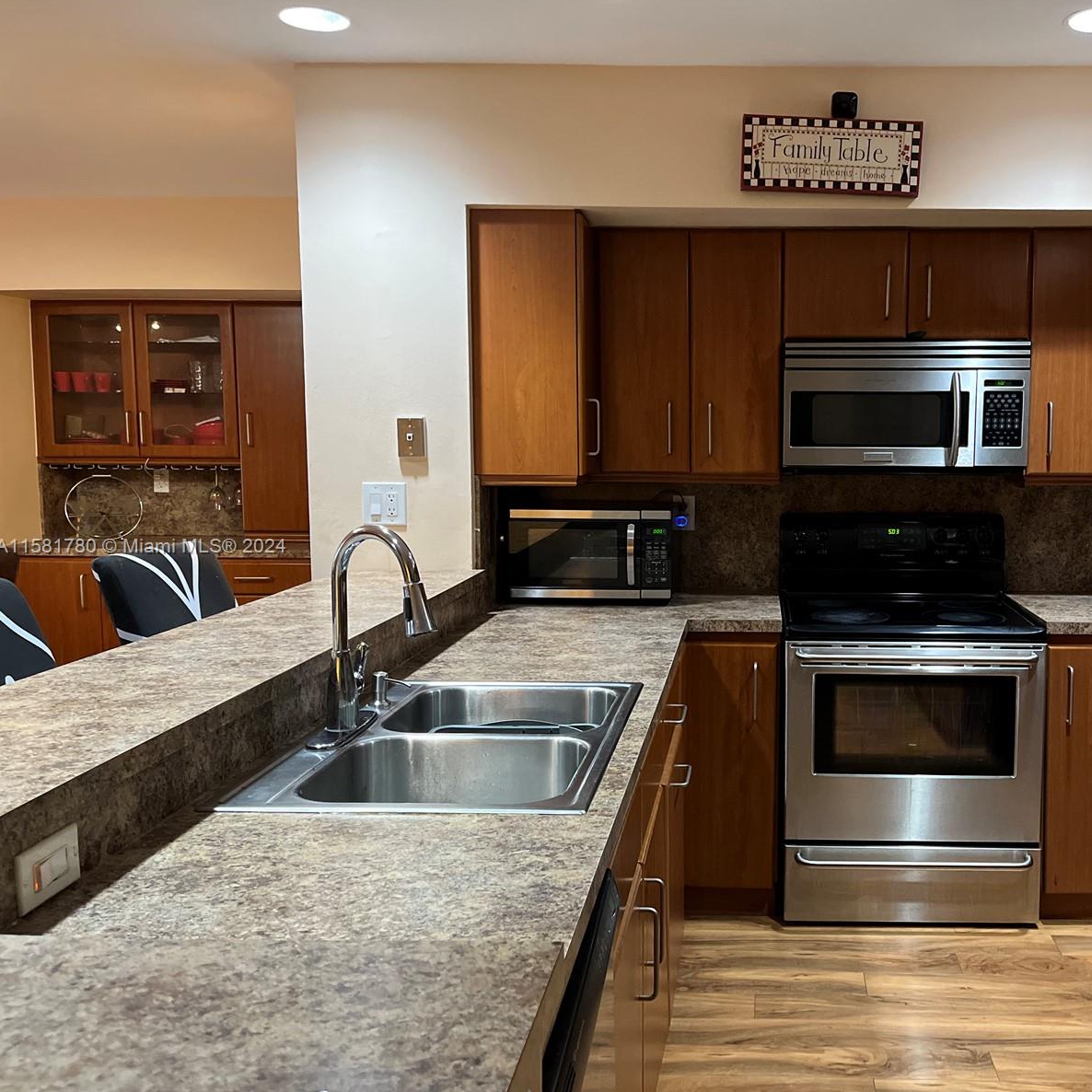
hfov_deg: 51.6
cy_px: 548
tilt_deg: -6.3
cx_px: 728
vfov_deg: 52.5
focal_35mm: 31
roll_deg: -0.7
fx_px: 1106
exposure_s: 1/40
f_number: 1.6
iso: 640
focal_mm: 5.1
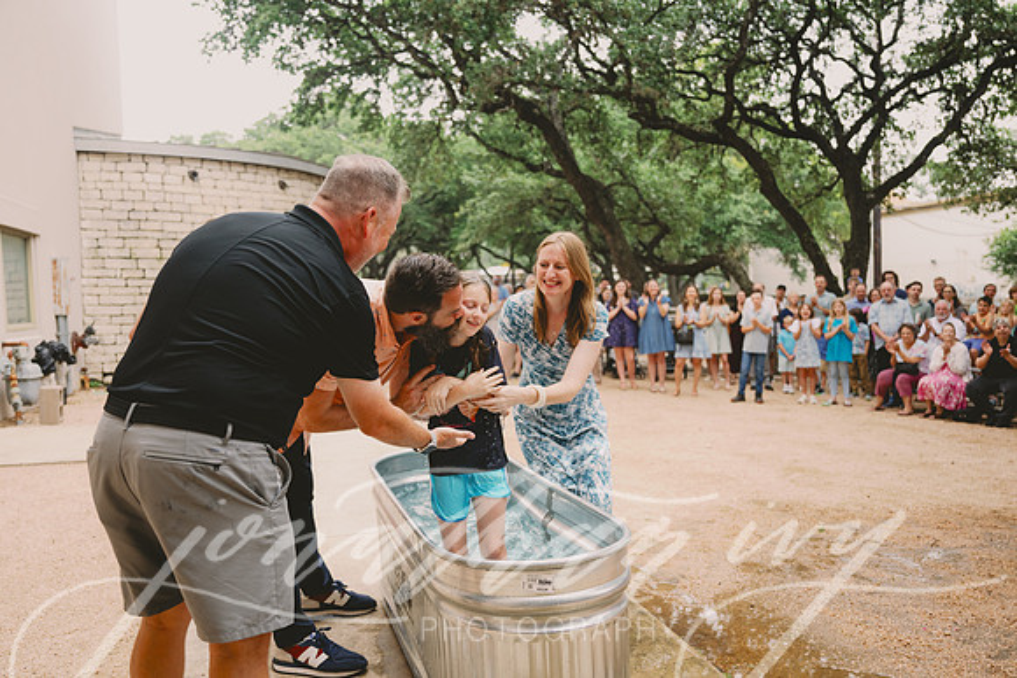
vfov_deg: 45.0
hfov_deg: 63.6
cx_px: 508
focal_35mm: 29
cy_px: 339
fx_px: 819
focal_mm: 29
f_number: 2.8
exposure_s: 1/640
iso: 250
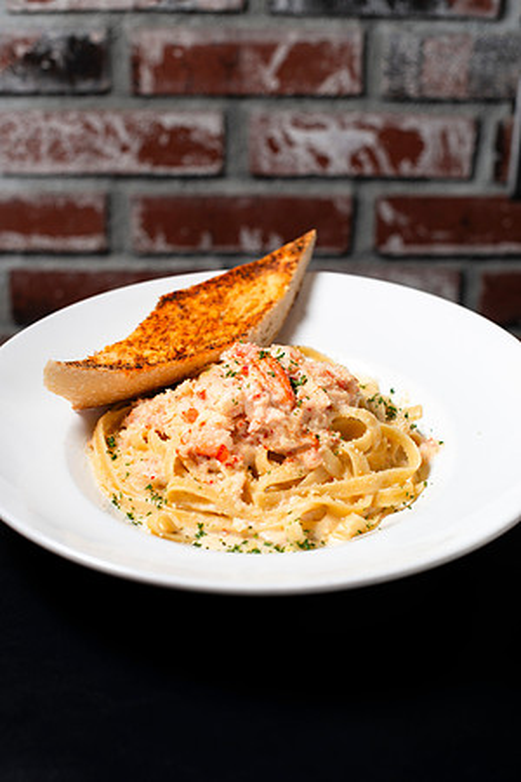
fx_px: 1085
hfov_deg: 27.0
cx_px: 260
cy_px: 391
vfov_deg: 39.6
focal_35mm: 50
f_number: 4
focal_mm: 50
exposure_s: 1/200
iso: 100
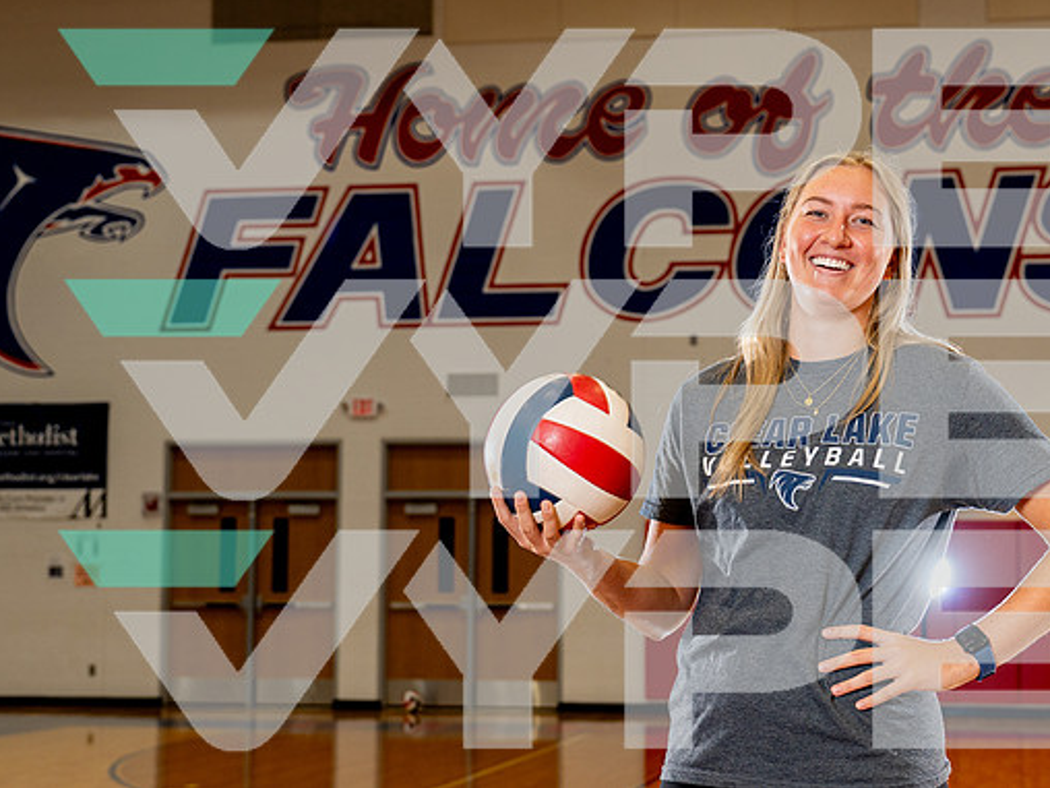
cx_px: 662
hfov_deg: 29.3
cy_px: 410
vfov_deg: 22.3
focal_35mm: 66
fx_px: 2002
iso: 400
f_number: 4
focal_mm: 44
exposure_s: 1/250
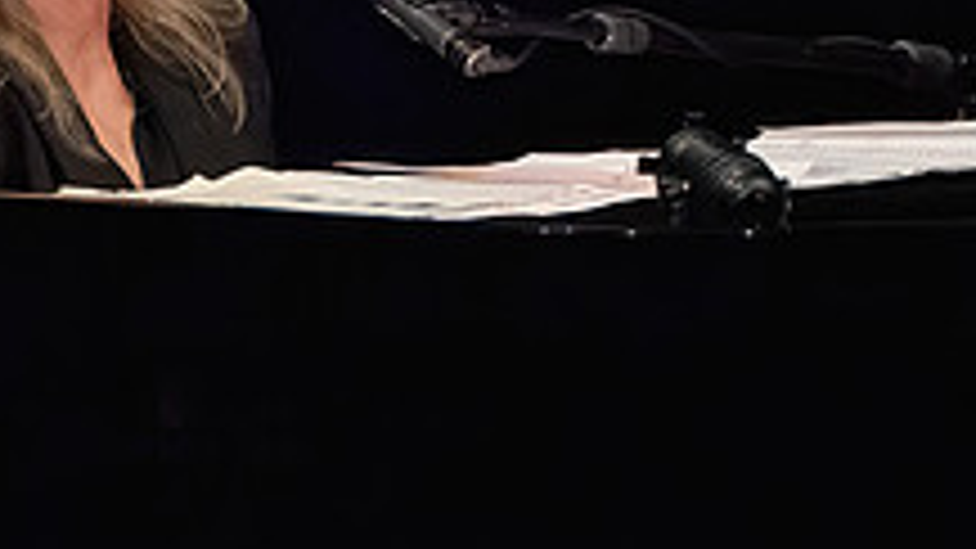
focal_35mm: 1421
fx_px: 36770
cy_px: 631
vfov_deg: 0.9
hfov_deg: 1.5
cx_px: 474
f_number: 8
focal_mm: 400
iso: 20000
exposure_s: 1/320
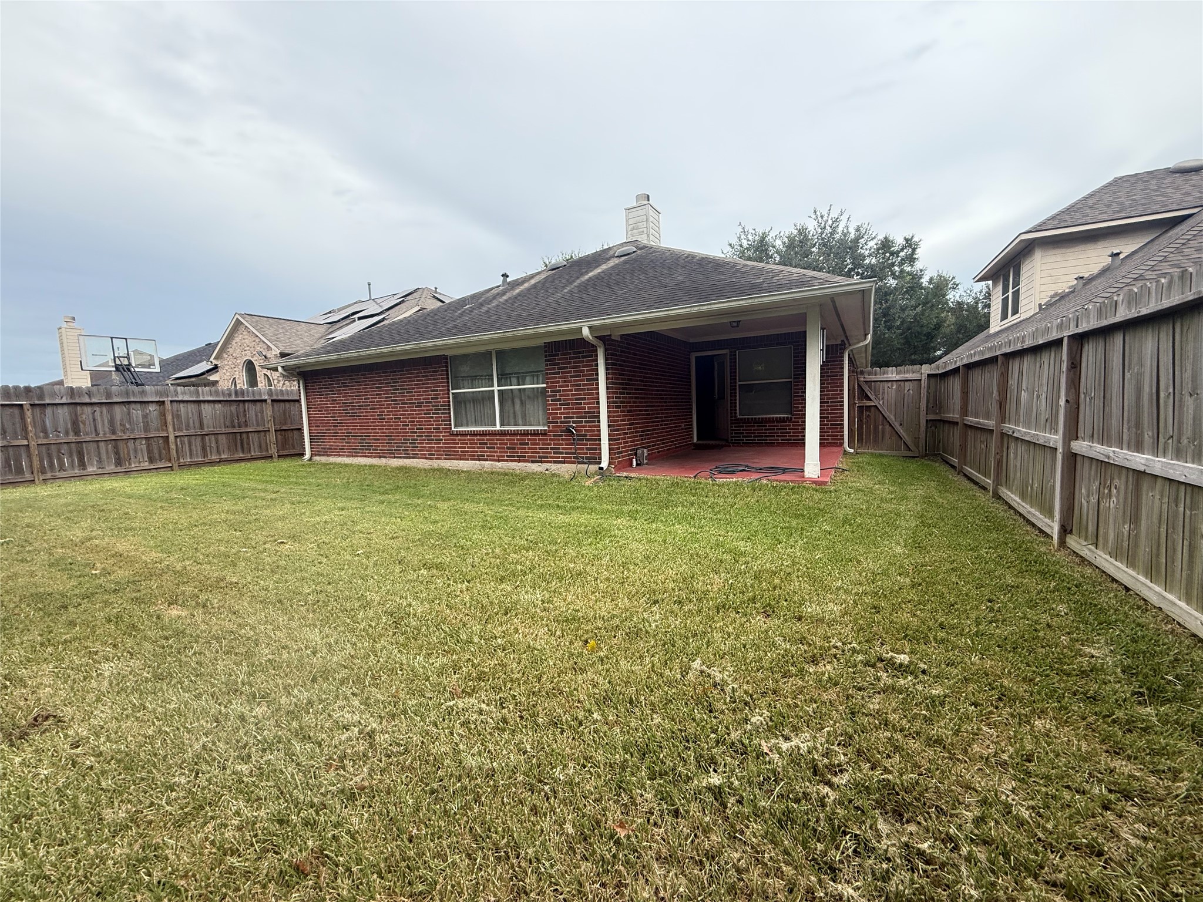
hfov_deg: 102.1
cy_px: 451
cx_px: 602
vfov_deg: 85.7
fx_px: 487
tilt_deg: -5.2
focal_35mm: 14
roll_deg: +2.1
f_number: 2.2
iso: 64
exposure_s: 1/436
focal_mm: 2.22
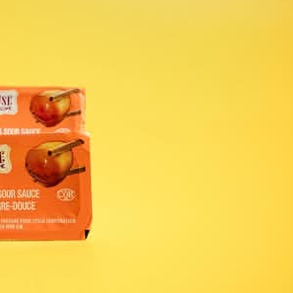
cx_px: -23
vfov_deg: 26.1
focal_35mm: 66
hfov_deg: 24.5
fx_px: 632
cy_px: 156
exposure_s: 1/160
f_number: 9
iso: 320
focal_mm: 35
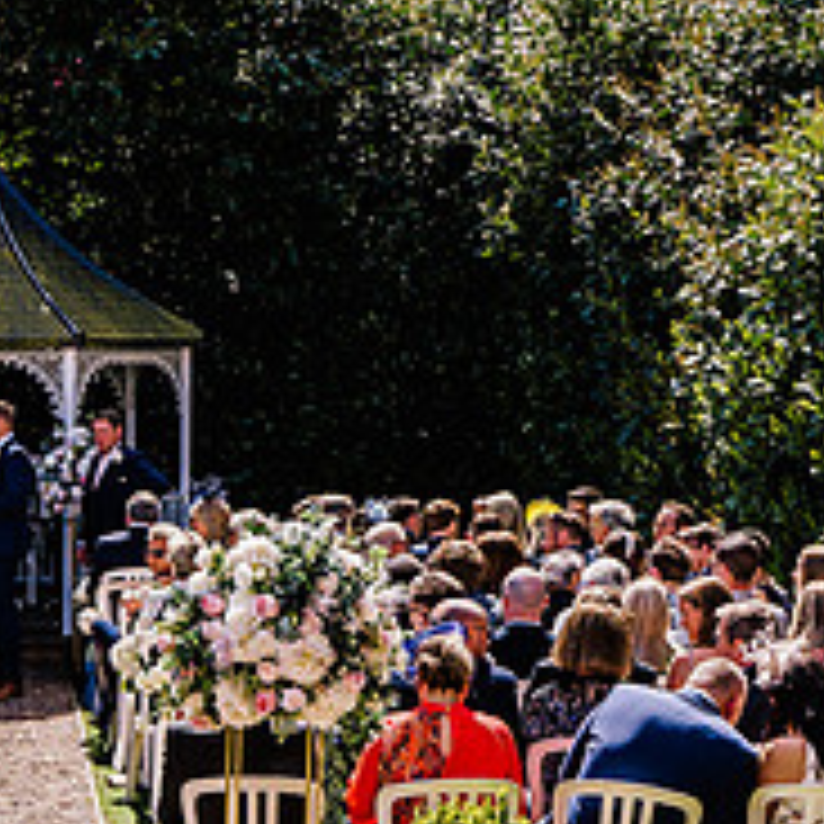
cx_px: 59
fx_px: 2424
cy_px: 462
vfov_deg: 19.3
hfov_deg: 18.9
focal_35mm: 90
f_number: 5
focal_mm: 33
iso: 160
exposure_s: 1/400
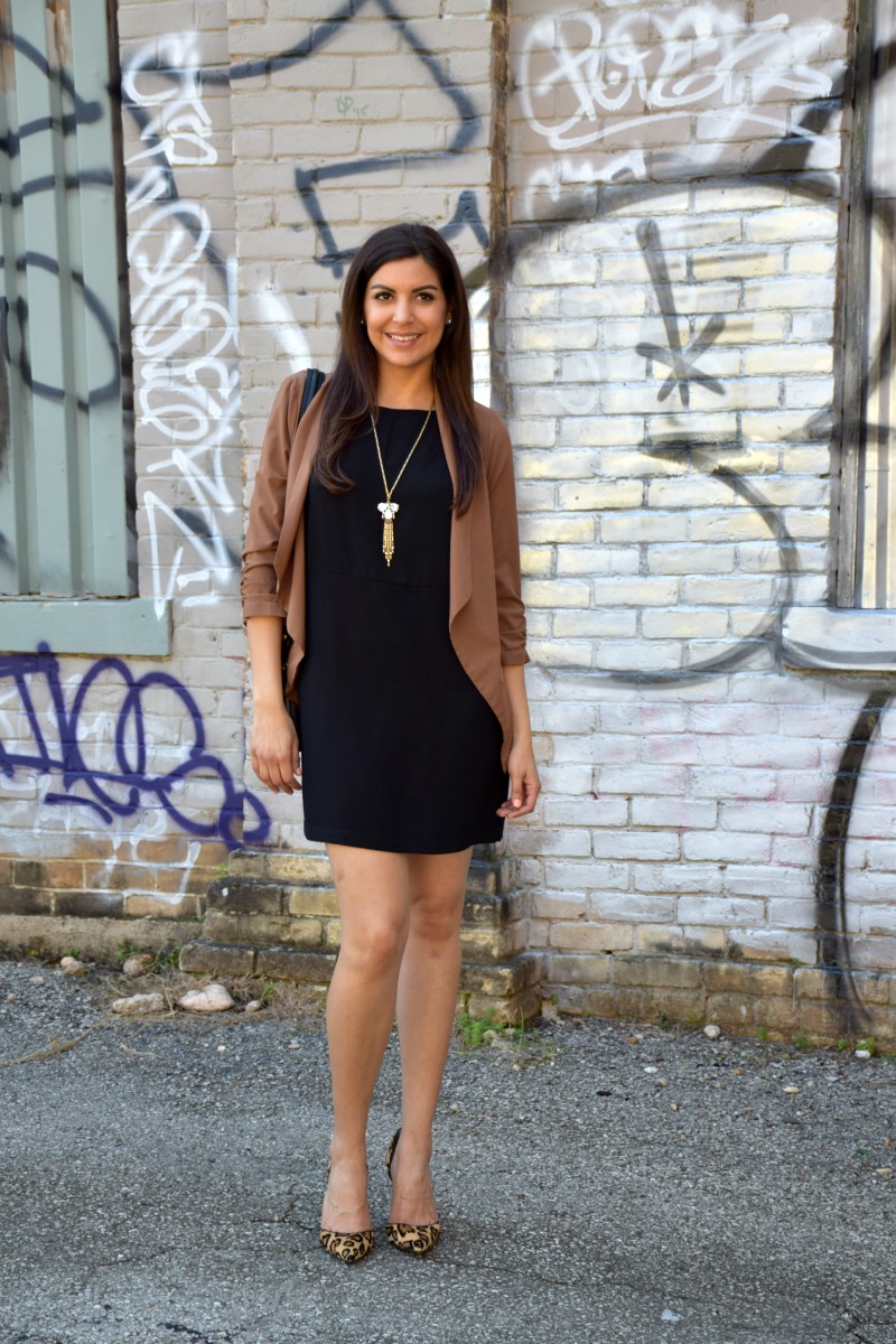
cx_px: 448
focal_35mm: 68
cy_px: 672
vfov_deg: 29.9
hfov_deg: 20.2
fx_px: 2520
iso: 200
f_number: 4.5
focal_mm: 45
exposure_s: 1/200
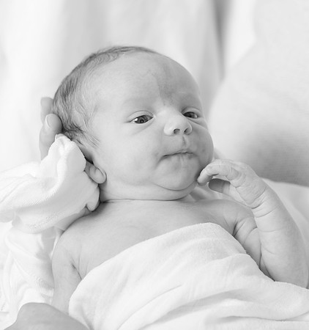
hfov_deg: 7.6
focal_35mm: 224
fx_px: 2335
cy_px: 147
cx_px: 191
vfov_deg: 8.1
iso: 200
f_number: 5.6
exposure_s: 1/160
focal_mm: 150
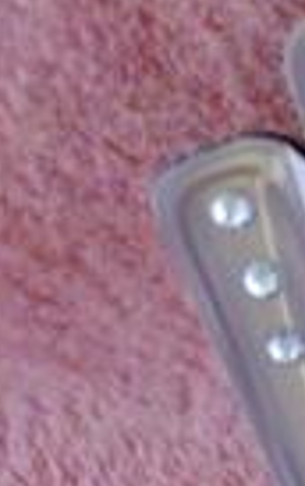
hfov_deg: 10.8
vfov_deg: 20.5
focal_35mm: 101
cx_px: 770
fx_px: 1339
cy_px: 333
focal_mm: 5.2
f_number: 3.3
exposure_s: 1/13
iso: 400
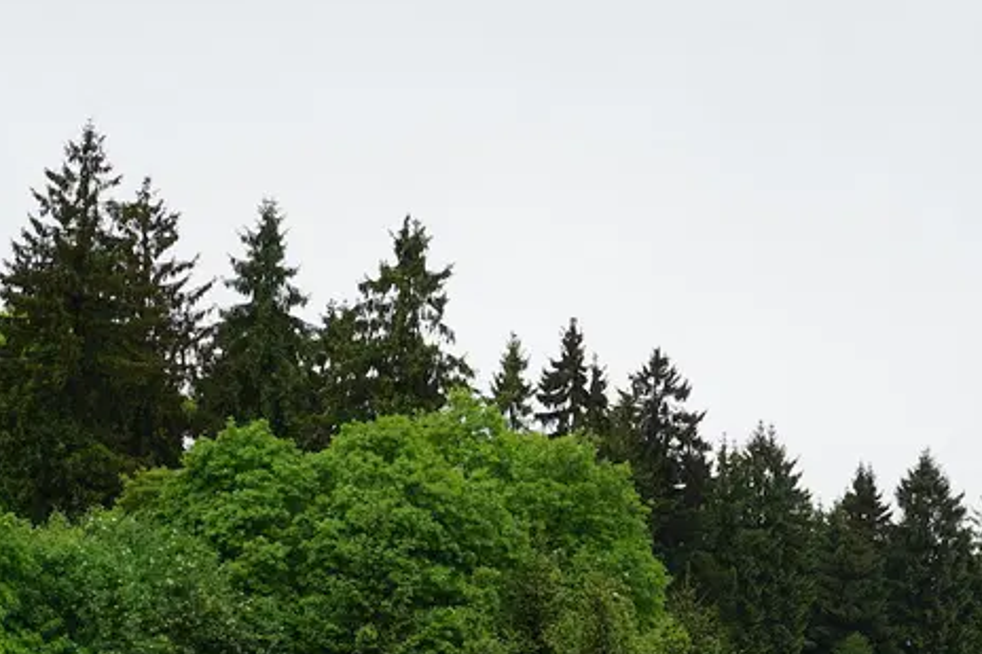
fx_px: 3280
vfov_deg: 11.2
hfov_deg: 16.9
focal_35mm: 120
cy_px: 732
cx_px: 770
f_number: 8
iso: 100
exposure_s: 1/80
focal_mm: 31
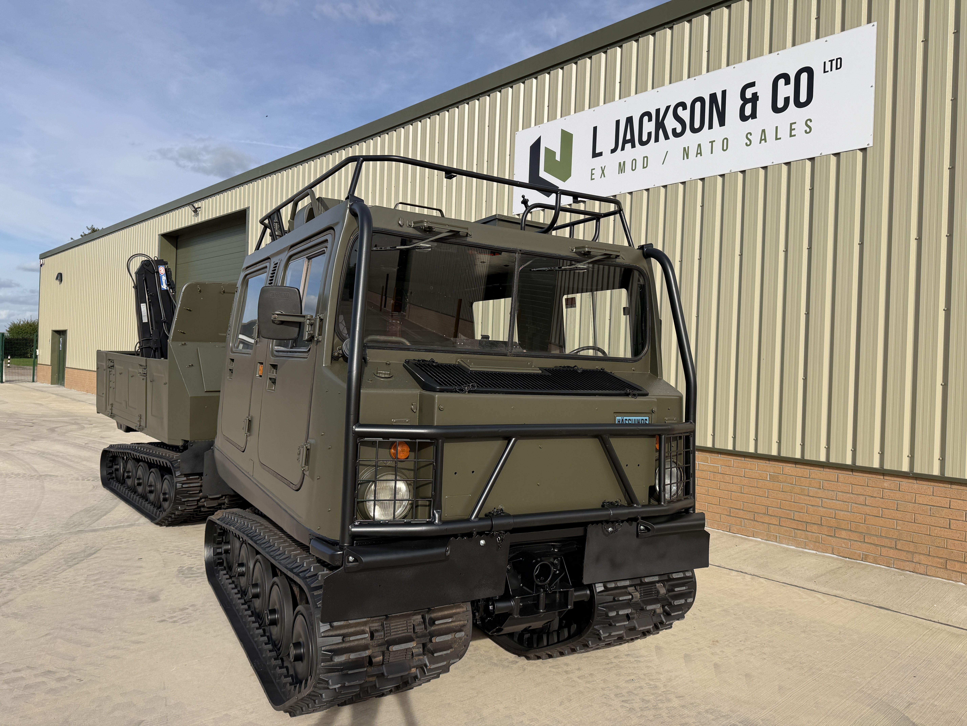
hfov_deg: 71.6
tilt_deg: +0.2
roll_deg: -1.7
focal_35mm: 24
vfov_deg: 56.8
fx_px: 670
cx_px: 484
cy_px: 363
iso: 80
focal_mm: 6.76
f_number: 1.78
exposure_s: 1/4673
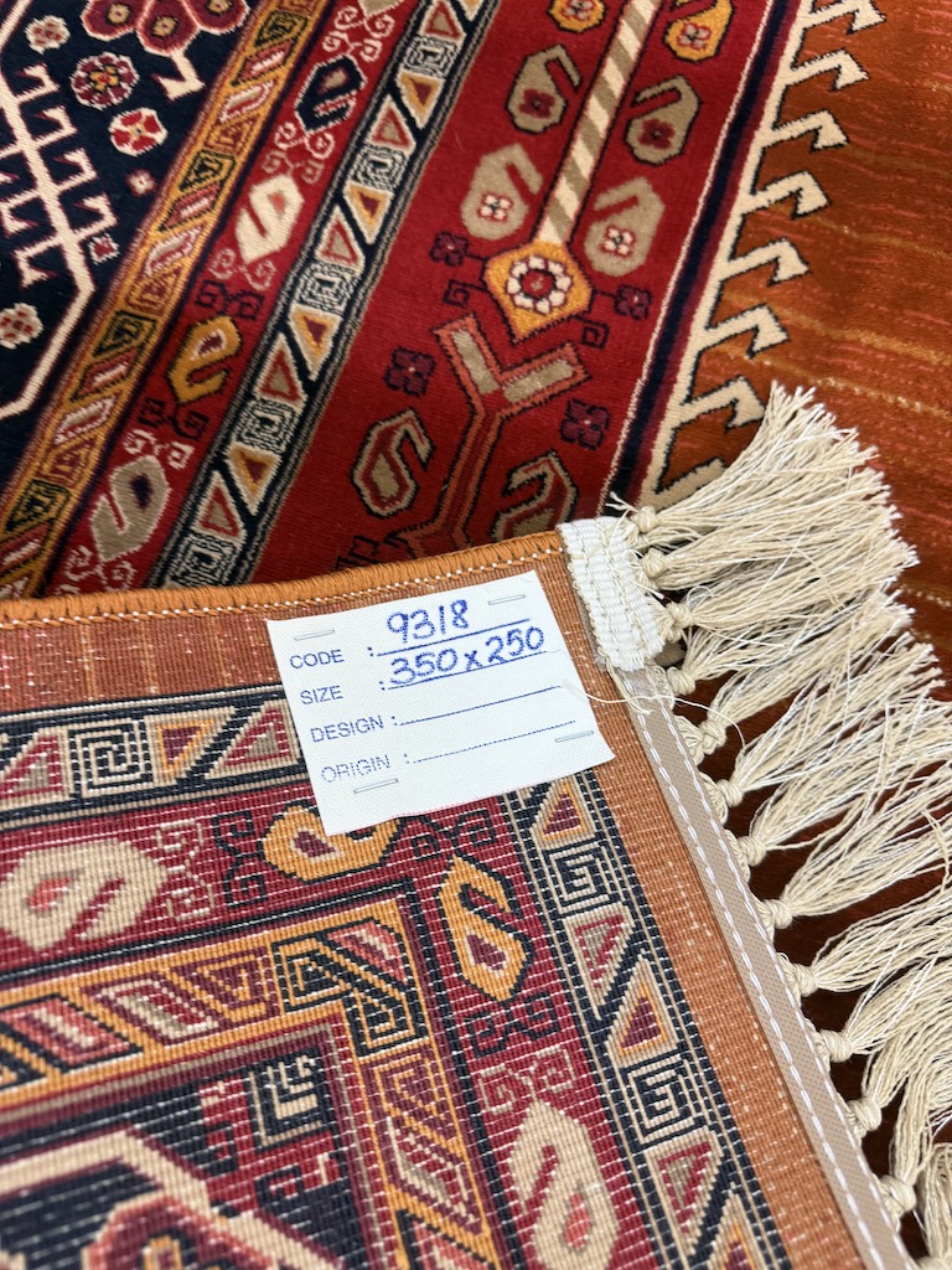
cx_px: 476
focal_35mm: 24
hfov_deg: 56.8
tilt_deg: -76.2
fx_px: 880
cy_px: 635
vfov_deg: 71.6
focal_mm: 6.76
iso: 160
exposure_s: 1/50
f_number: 1.78
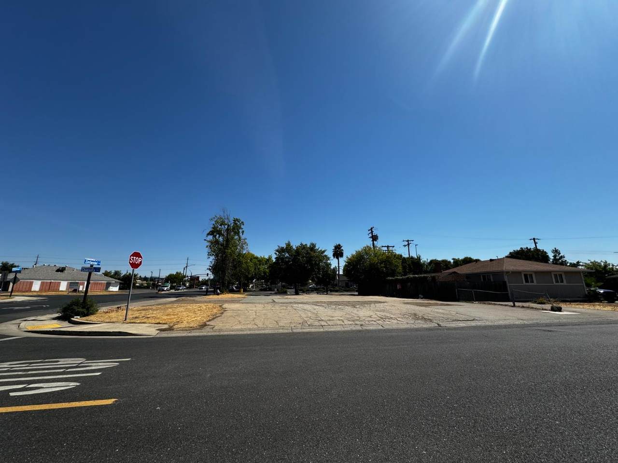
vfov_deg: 85.7
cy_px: 232
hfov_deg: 102.1
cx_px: 309
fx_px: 250
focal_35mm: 14
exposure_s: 1/3390
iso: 50
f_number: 2.2
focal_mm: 2.22
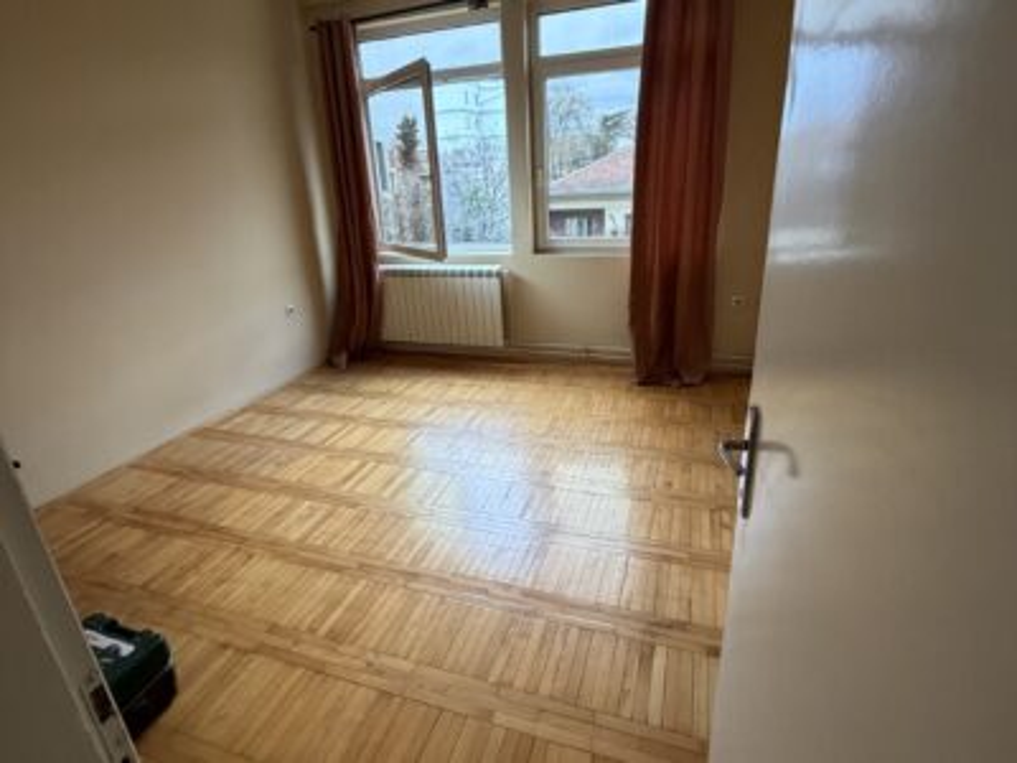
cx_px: 508
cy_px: 382
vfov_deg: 85.7
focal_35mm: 14
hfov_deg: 102.1
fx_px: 411
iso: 400
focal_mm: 2.22
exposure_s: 1/60
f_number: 2.2
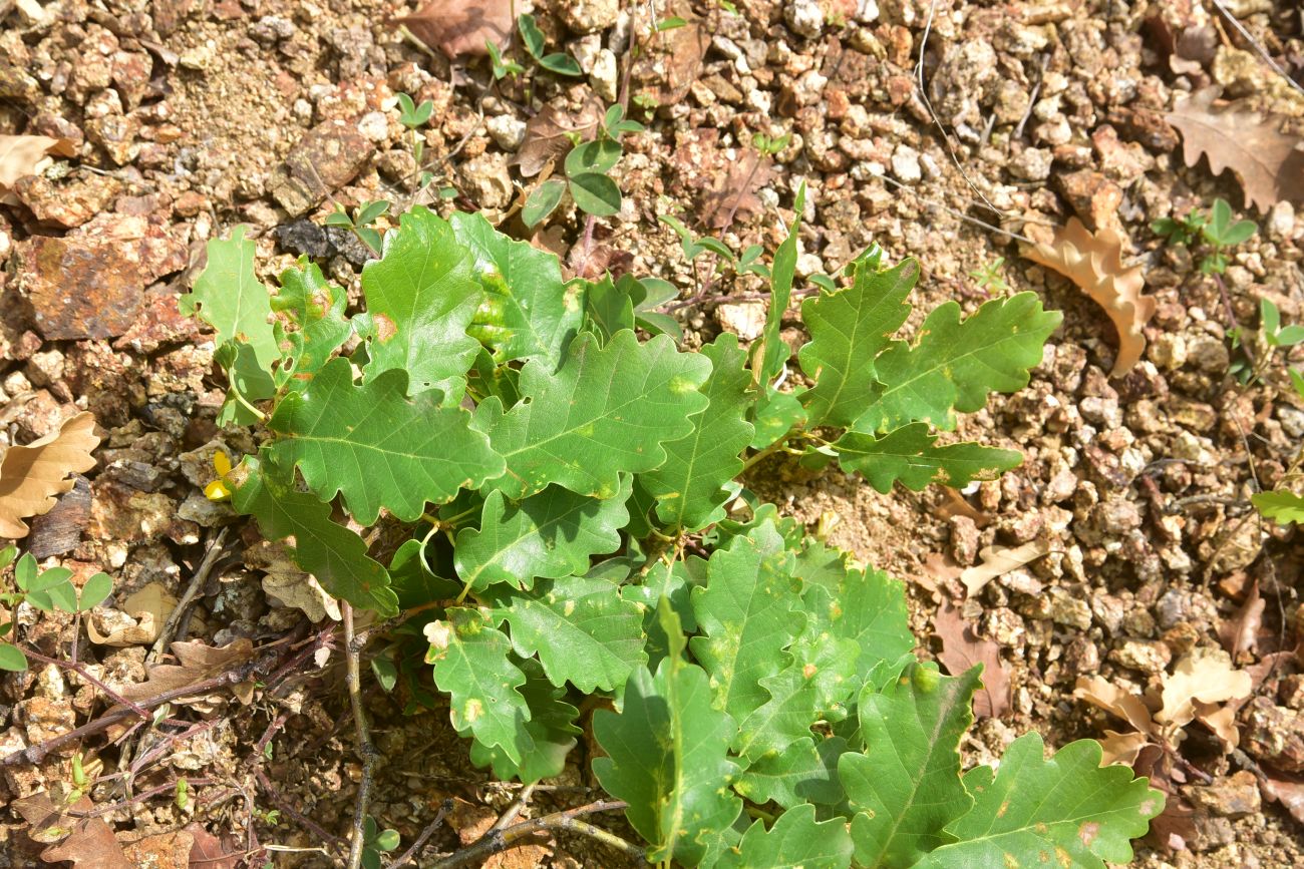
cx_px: 652
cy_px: 434
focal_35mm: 50
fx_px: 1811
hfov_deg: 39.6
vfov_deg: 27.0
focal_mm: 50
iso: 320
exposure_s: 1/125
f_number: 16
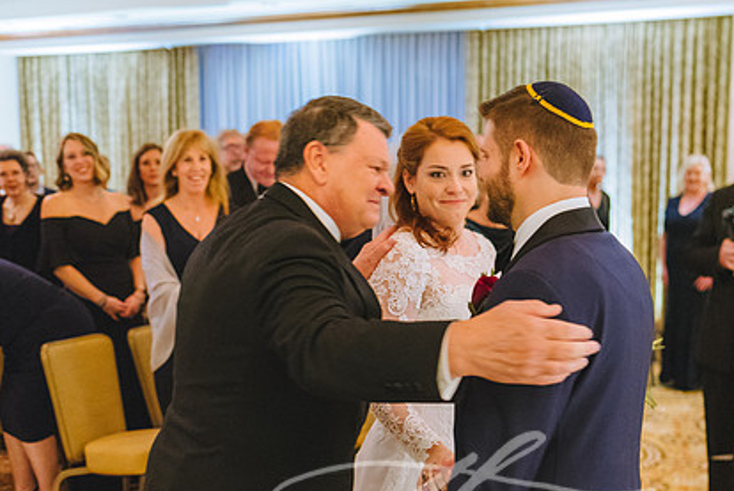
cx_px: 443
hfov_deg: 40.1
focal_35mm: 49
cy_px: 331
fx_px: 1000
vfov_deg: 27.4
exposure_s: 1/100
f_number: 2.5
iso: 4000
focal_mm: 35
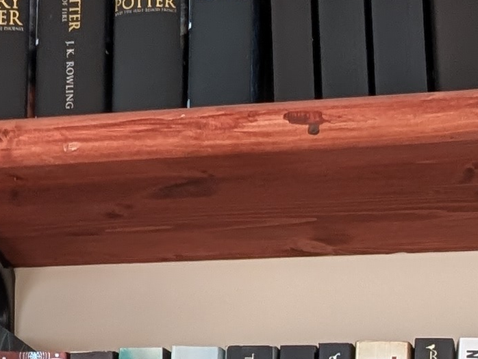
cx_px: 161
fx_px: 1051
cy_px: 453
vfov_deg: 18.2
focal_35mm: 76
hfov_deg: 25.5
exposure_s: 1/23.8
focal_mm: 1.95
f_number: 2.2
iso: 74
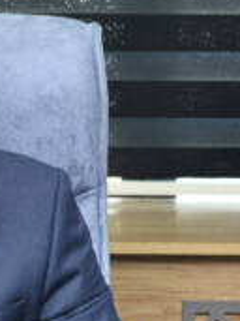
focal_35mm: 229
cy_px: 152
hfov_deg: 6.3
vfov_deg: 8.7
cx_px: -253
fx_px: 2120
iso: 1600
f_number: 6.3
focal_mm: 34
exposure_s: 1/60
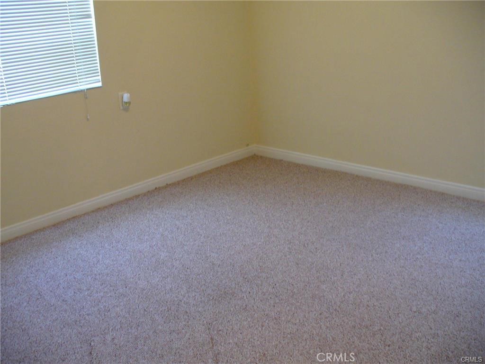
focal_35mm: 37
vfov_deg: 38.7
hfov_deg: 50.1
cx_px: 242
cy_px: 182
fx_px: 518
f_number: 2.8
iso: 200
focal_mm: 6.1
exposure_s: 1/20
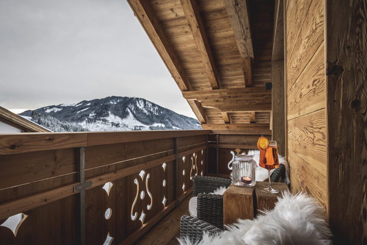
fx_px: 214
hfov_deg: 81.2
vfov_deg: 59.5
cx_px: 179
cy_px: 122
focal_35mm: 21
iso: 100
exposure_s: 1/15
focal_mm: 20
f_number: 9
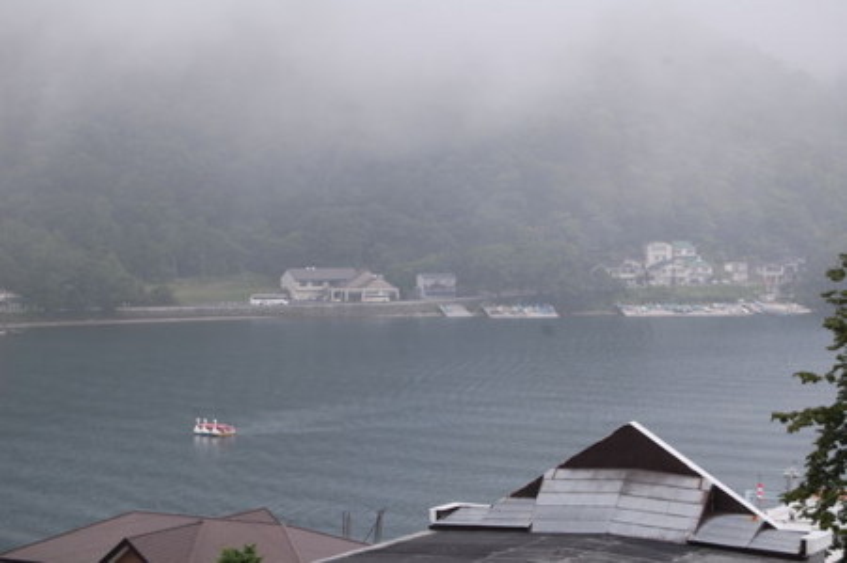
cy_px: 282
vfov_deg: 16.5
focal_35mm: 82
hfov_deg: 24.6
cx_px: 424
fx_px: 1939
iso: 200
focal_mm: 55
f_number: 8
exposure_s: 1/250
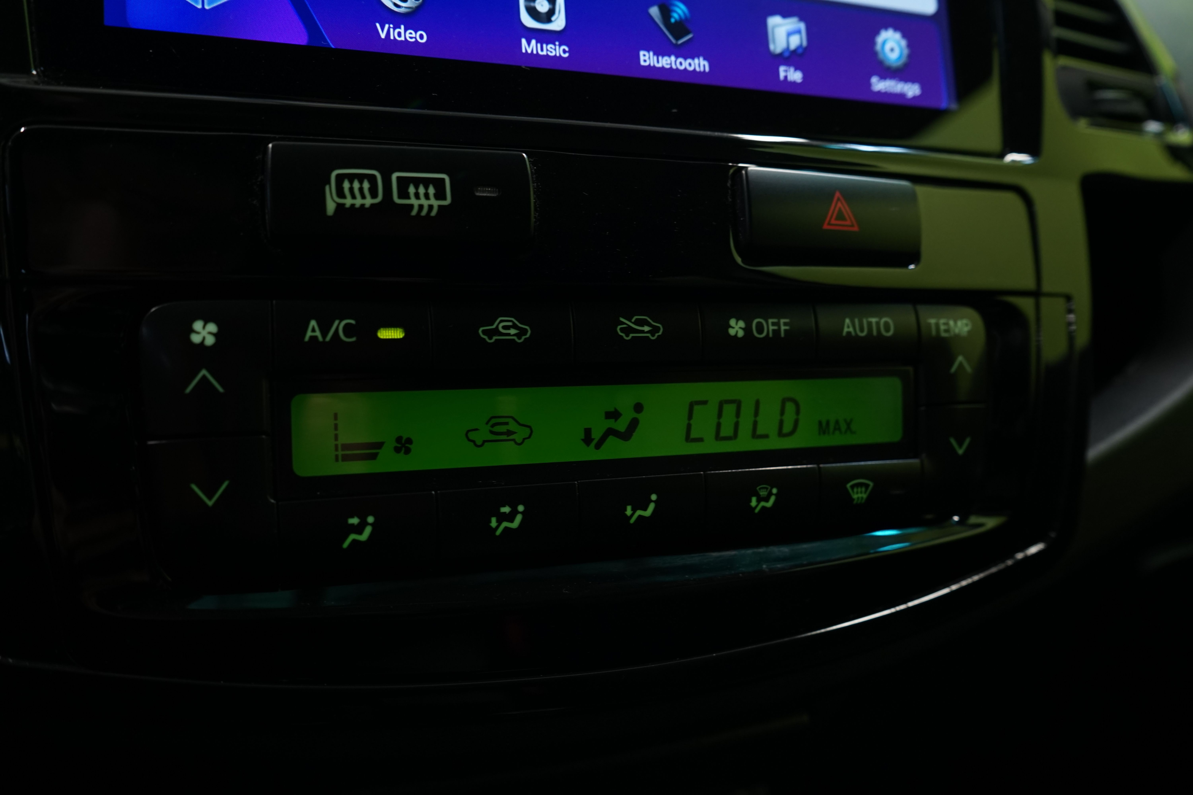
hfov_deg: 63.7
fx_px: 961
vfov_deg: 45.0
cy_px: 398
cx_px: 596
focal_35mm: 29
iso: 800
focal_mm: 29
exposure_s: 1/30
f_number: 5.6
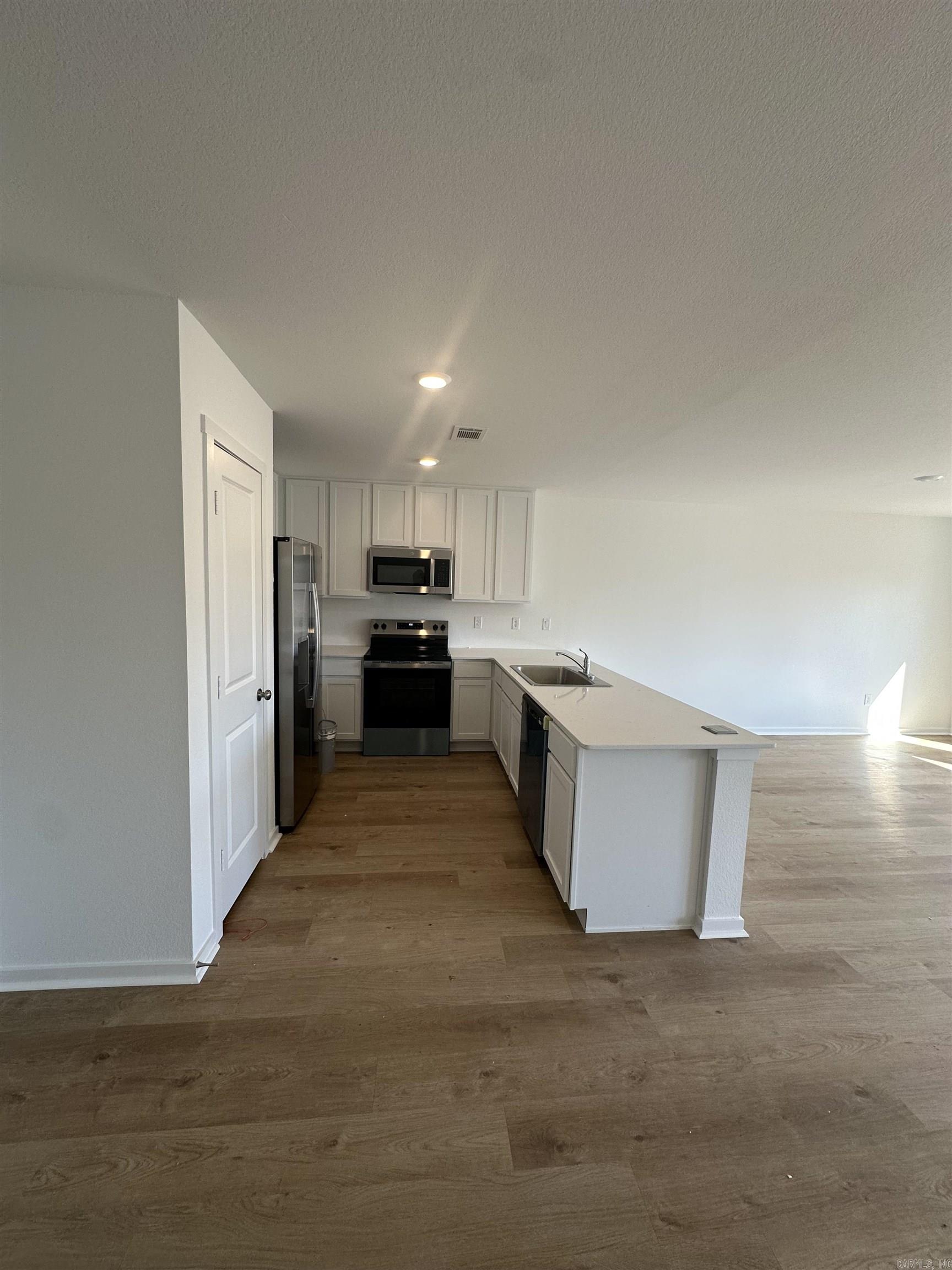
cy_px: 635
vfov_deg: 102.1
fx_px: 513
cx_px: 476
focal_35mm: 14
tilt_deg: -3.9
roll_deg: -3.5
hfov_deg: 85.7
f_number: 2.2
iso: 80
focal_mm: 2.22
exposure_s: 1/120
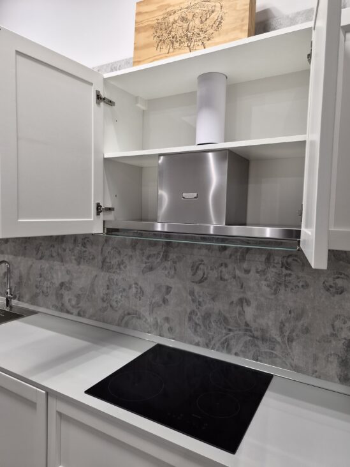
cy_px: 234
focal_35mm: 23
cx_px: 175
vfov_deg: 73.9
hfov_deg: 58.9
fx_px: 310
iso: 250
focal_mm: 5.4
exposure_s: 1/100
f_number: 1.8
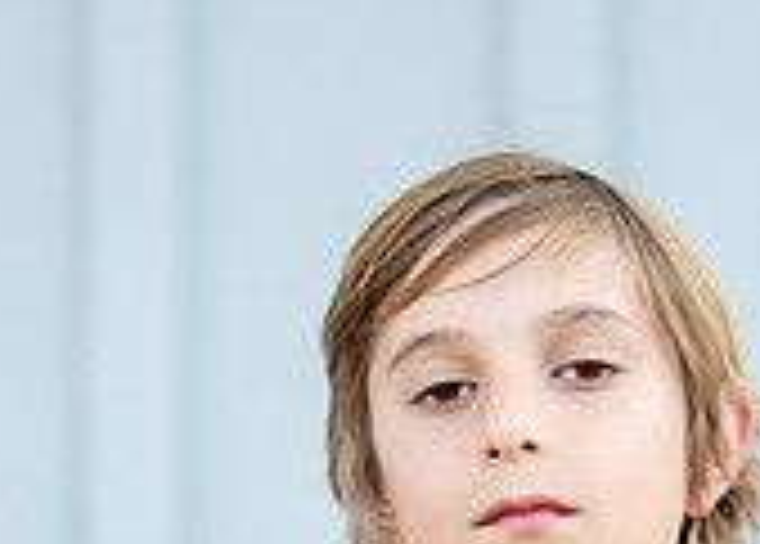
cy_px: 733
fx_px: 4472
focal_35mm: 207
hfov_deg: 9.7
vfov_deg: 6.9
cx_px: 547
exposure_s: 1/2500
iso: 160
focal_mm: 50
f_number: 1.2
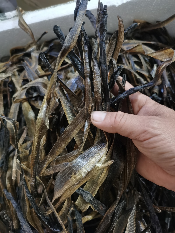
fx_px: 182
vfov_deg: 65.3
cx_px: 88
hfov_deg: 51.3
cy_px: 116
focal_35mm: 27
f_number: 1.8
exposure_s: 1/33.3
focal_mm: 5.58
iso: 500
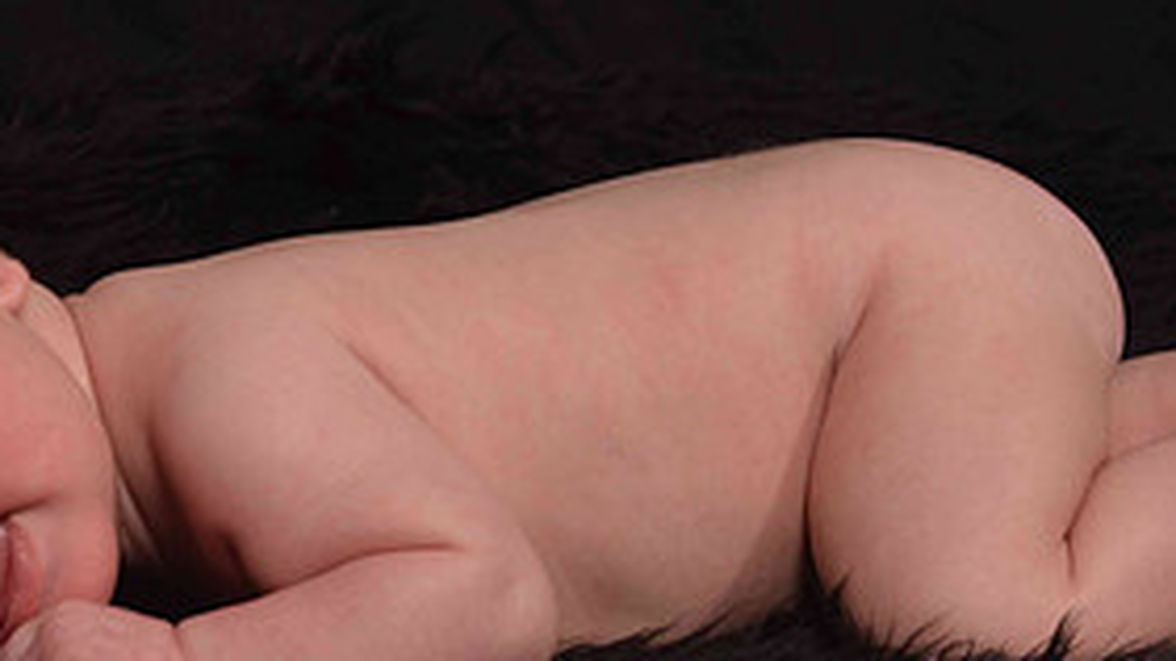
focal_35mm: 201
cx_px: 372
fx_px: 6267
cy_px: 594
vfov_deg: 6.0
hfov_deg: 10.7
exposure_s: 1/60
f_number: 9
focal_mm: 62
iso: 200
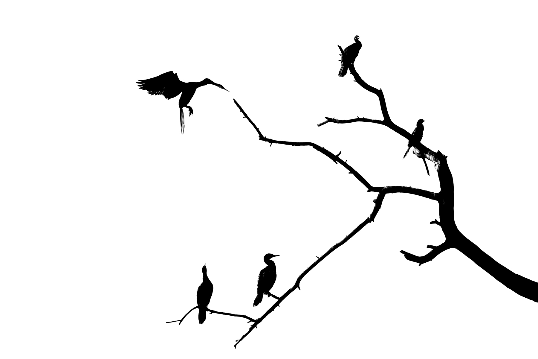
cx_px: 269
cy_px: 180
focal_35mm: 500
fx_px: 7472
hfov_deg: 4.1
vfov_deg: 2.7
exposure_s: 1/2000
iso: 220
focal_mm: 500
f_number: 5.6
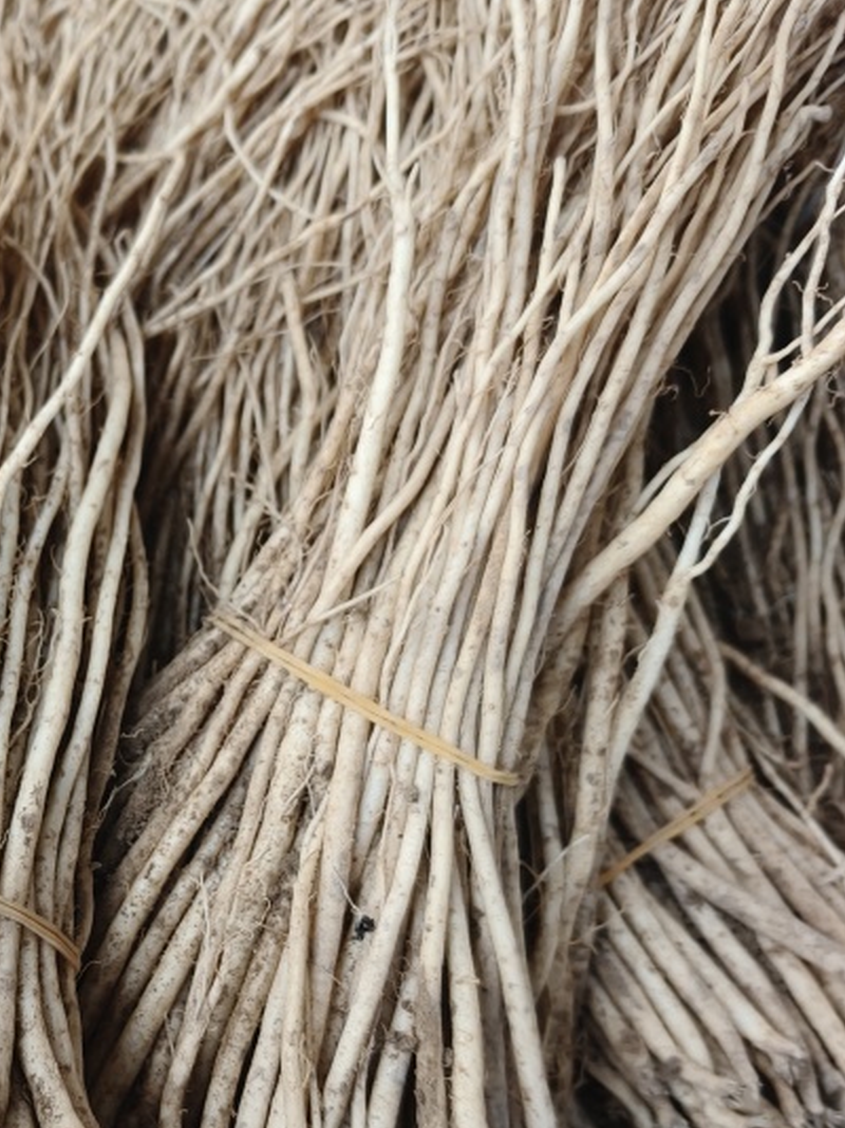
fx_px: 1498
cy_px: 713
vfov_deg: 40.9
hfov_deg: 30.1
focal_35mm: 46
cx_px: 84
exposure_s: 1/180
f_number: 1.6
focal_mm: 6.06
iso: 250
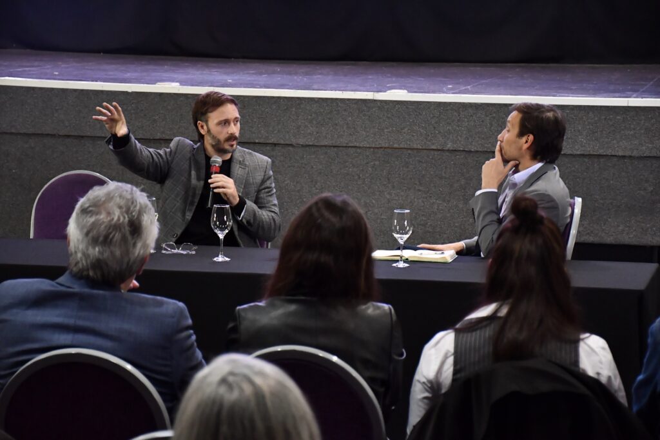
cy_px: 220
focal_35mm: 112
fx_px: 2053
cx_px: 330
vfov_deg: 12.2
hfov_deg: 18.3
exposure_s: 1/100
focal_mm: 75
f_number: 5
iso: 3200
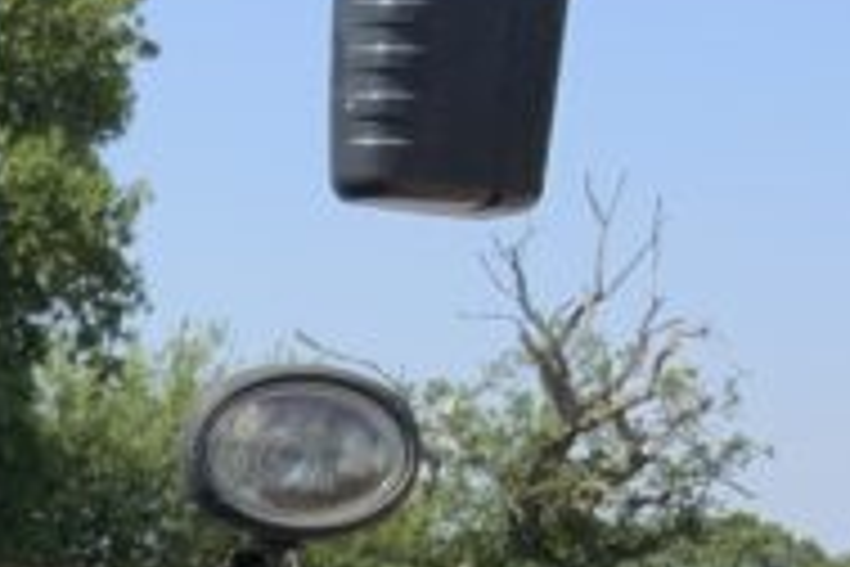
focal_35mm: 163
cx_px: -630
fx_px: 3848
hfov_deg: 11.7
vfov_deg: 7.9
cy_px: 1228
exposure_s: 1/898
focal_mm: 3
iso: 16
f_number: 1.8
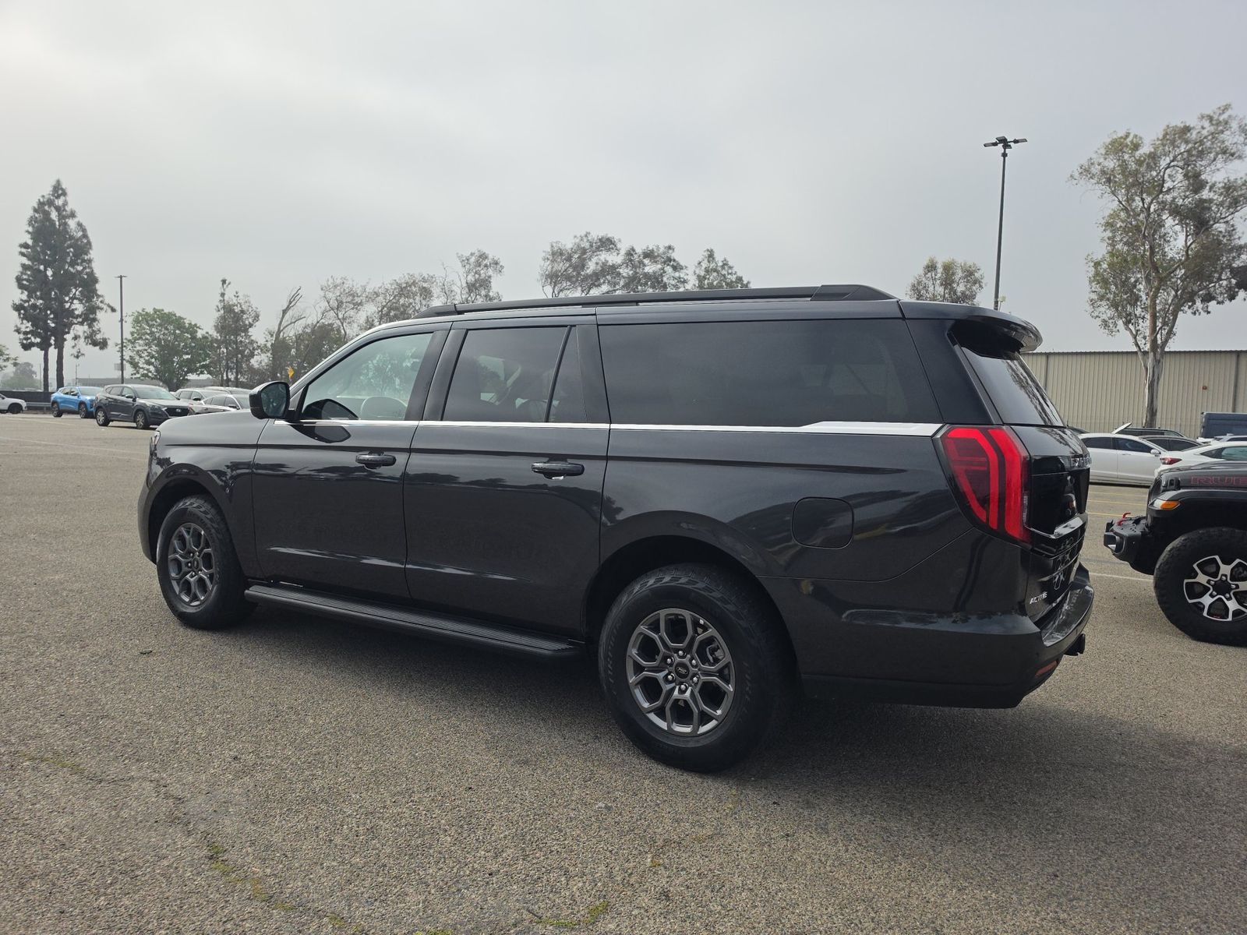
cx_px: 624
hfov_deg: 73.9
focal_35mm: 23
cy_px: 468
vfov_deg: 58.9
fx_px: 829
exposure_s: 1/7940
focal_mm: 6.5
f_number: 1.4
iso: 47
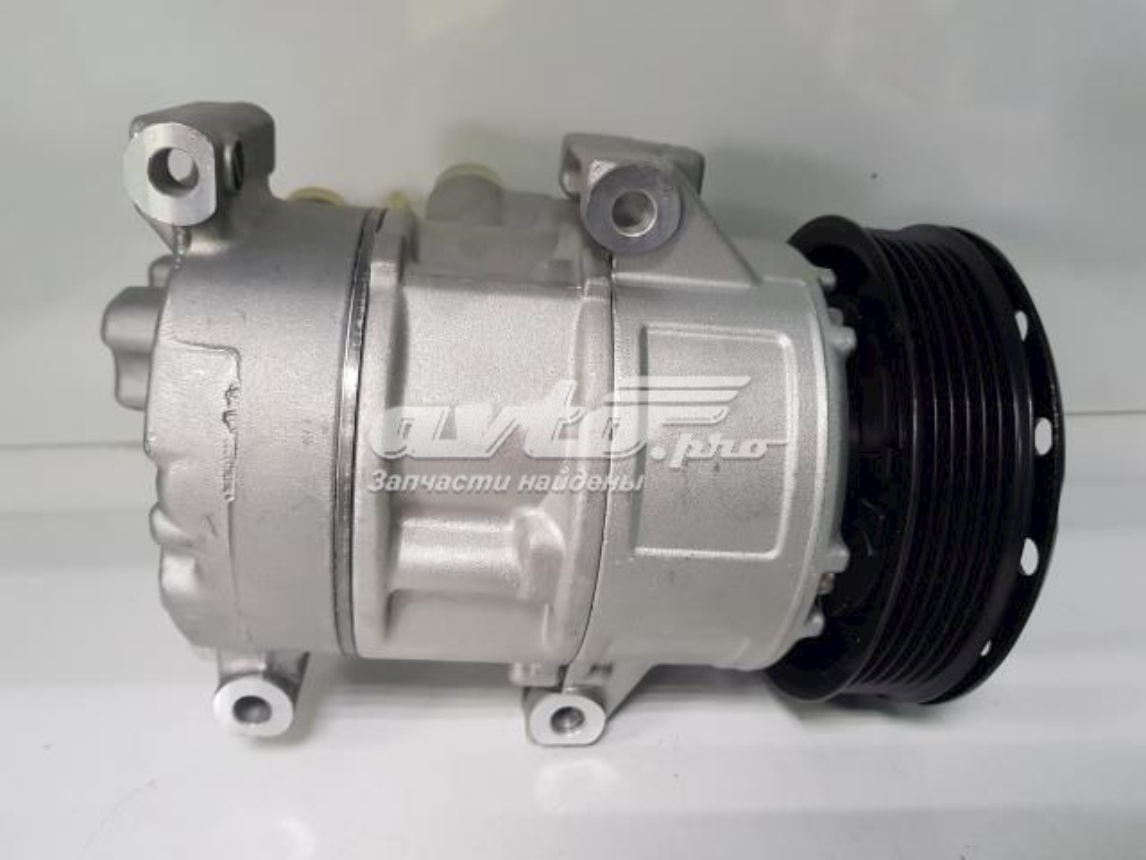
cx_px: 573
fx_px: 861
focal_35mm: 26
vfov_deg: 53.1
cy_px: 430
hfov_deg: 67.3
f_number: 1.7
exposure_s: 1/50
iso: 200
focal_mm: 4.2
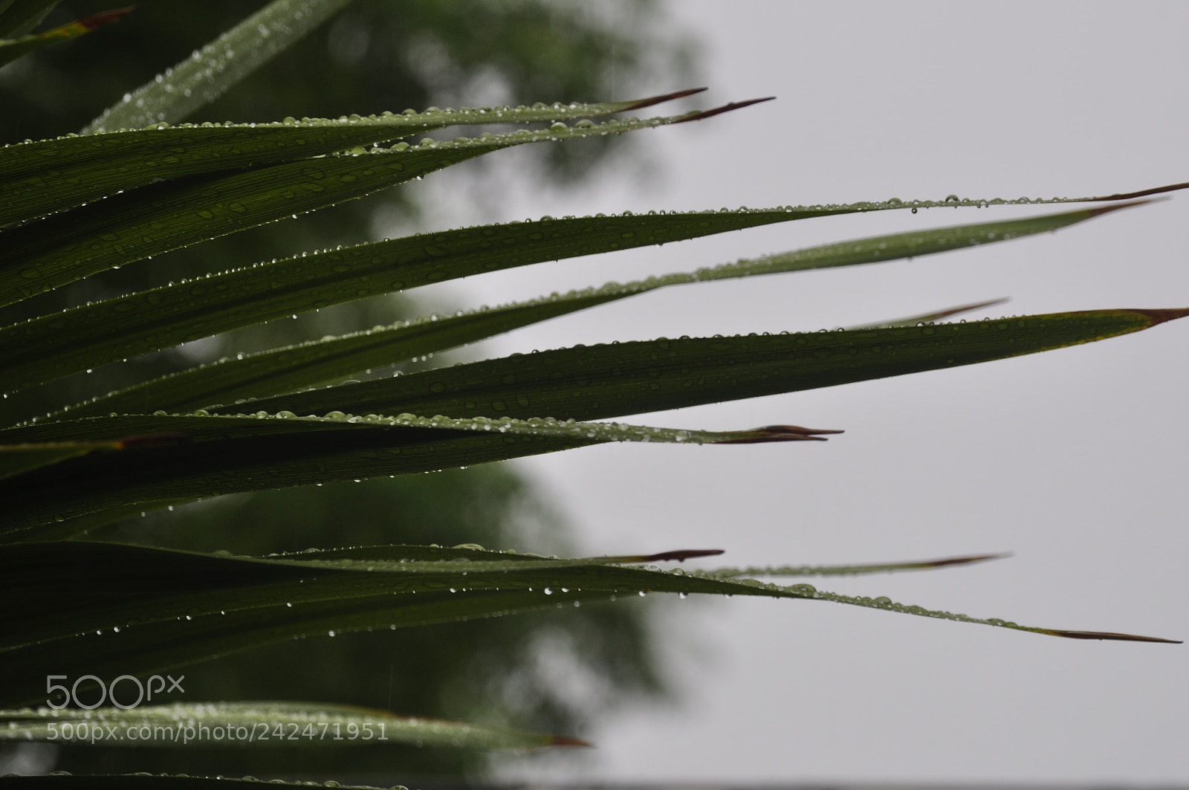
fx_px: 9897
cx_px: 594
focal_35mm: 300
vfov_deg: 4.6
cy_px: 395
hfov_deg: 6.9
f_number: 10
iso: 200
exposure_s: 1/200
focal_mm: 200
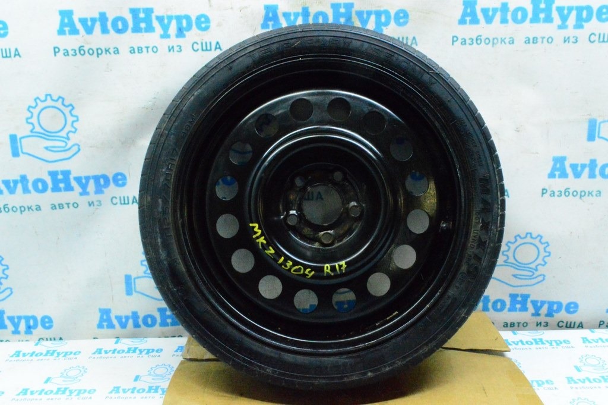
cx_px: 304
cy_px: 202
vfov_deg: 36.8
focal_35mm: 36
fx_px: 607
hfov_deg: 53.2
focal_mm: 24
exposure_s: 1/30
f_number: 25
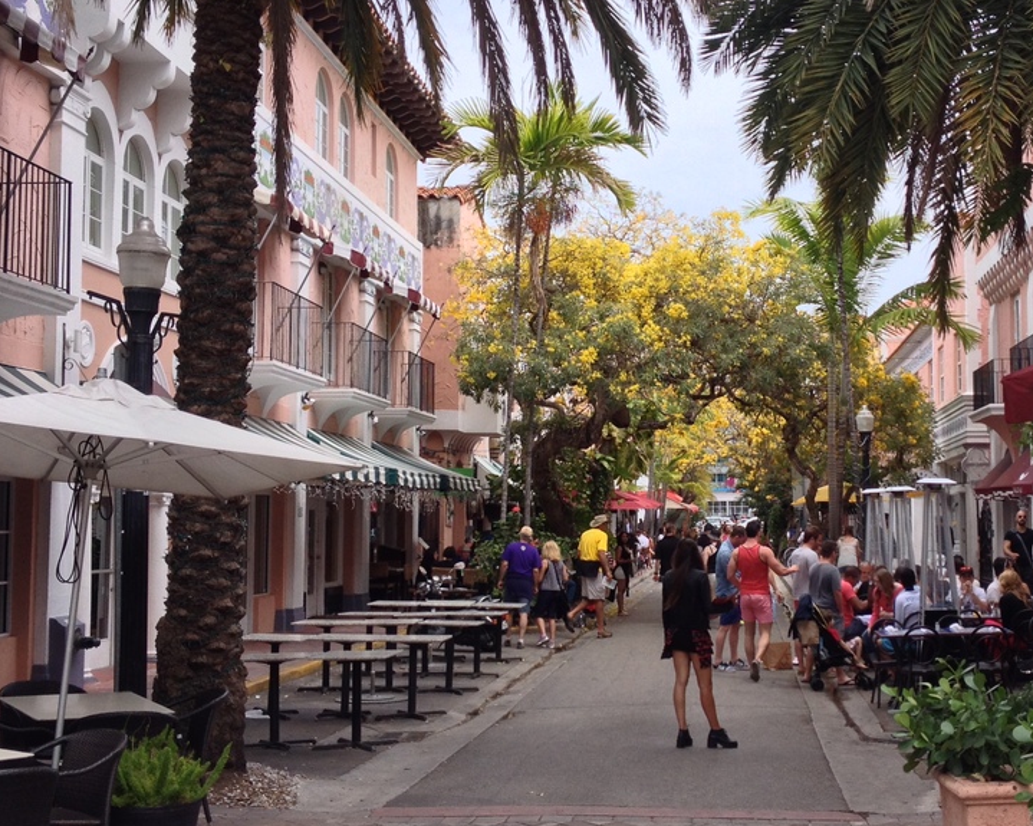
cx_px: 675
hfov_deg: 32.8
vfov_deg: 26.7
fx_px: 1742
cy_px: 399
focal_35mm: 57
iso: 50
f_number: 2.4
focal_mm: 4.28
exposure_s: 1/717
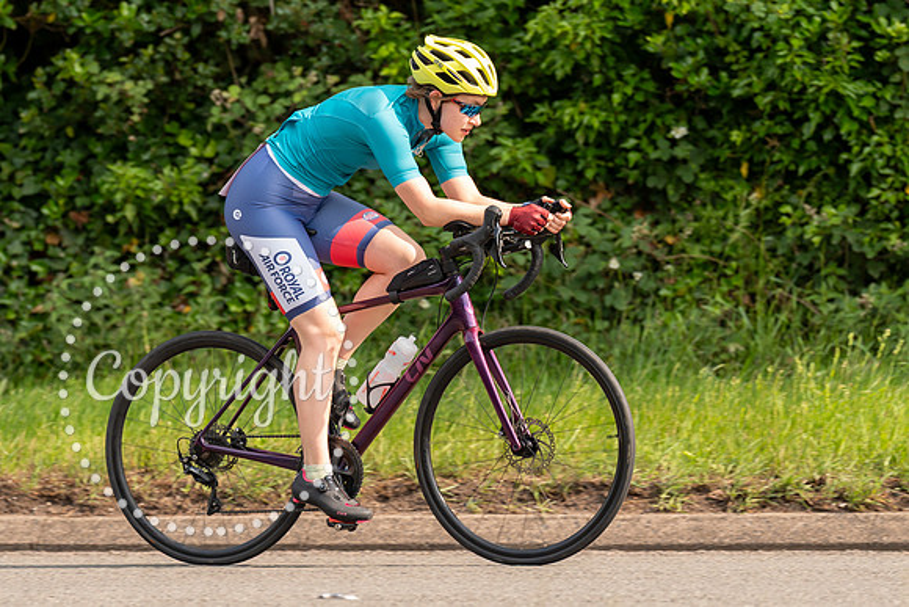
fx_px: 7435
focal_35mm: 294
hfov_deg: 7.0
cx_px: 377
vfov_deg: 4.7
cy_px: 274
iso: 250
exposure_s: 1/1000
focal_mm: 191
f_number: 3.2
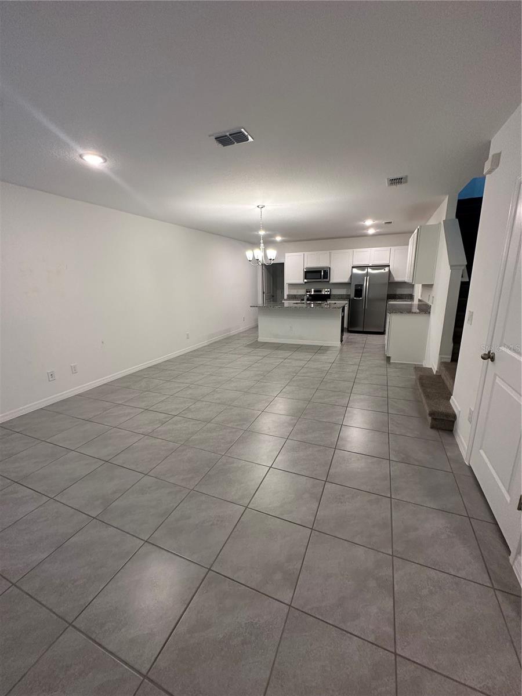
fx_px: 281
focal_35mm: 14
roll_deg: +1.0
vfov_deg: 102.1
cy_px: 348
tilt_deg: -13.8
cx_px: 261
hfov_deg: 85.7
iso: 200
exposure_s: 1/120
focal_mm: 2.22
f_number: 2.2
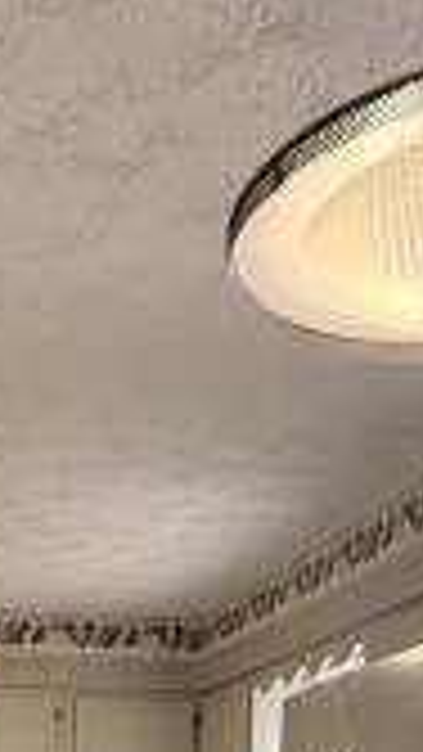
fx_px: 1216
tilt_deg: -9.8
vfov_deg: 26.6
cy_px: 1076
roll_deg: +0.0
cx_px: 65
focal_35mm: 61
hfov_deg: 19.5
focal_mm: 2.22
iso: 320
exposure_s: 1/60
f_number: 2.2
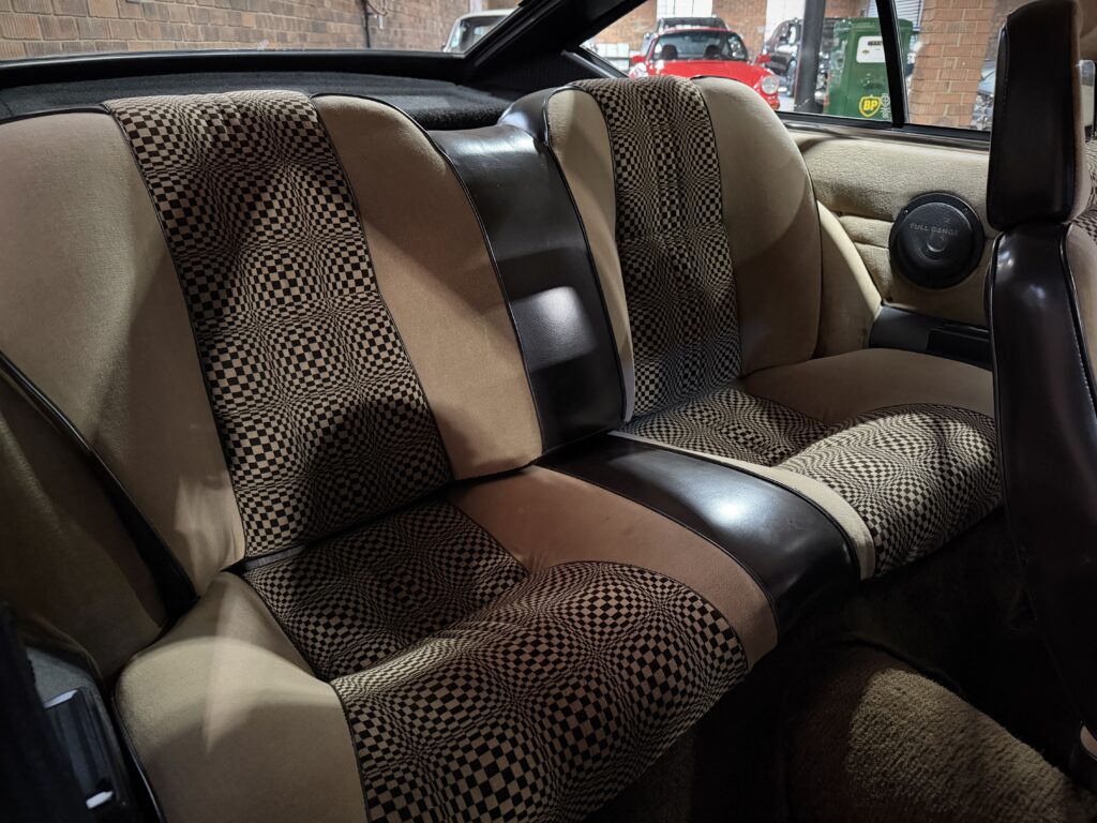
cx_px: 548
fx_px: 761
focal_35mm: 24
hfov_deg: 71.6
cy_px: 412
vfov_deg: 56.8
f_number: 1.78
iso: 1250
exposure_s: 1/30
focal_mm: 6.76
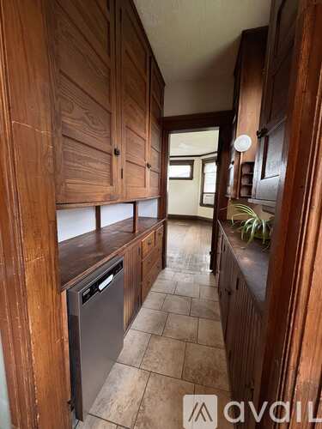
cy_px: 214
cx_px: 161
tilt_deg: -6.9
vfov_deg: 102.1
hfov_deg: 85.7
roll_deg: -1.7
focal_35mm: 14
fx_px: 174
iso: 320
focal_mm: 2.22
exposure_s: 1/60
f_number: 2.2
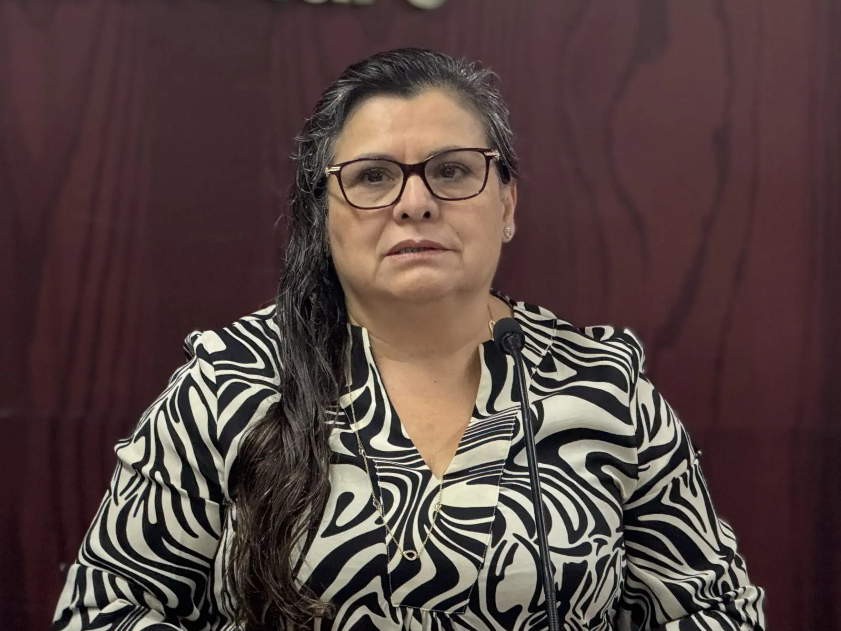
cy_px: 349
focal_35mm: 174
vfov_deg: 8.5
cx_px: 515
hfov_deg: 11.4
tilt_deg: -0.2
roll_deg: -2.0
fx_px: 4227
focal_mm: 15.66
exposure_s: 1/60
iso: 500
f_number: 2.8
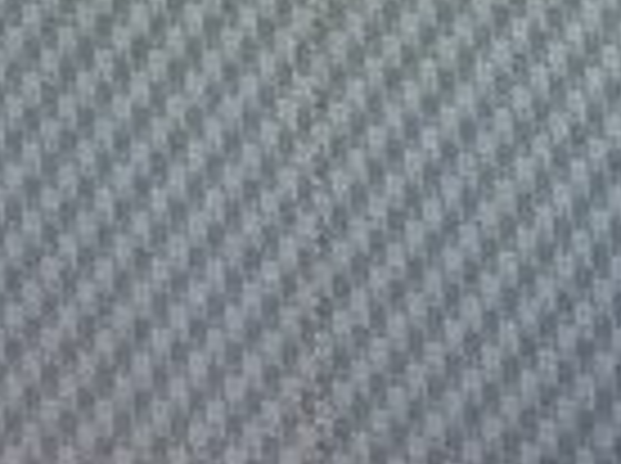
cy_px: -430
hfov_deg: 14.2
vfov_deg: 9.9
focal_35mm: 139
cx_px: 315
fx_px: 2489
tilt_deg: -18.8
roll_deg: -1.3
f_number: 2.2
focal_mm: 4.15
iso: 50
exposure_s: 1/33
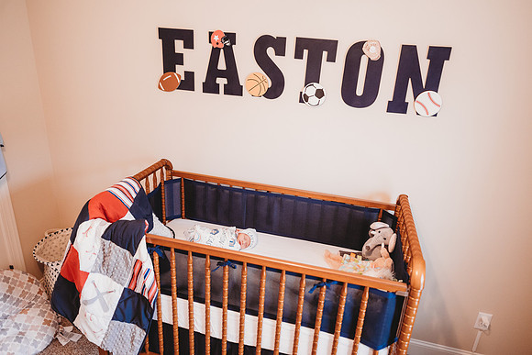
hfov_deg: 73.7
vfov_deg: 53.2
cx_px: 266
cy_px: 178
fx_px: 355
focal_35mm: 24
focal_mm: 24
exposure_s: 1/160
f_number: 2.2
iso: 1000
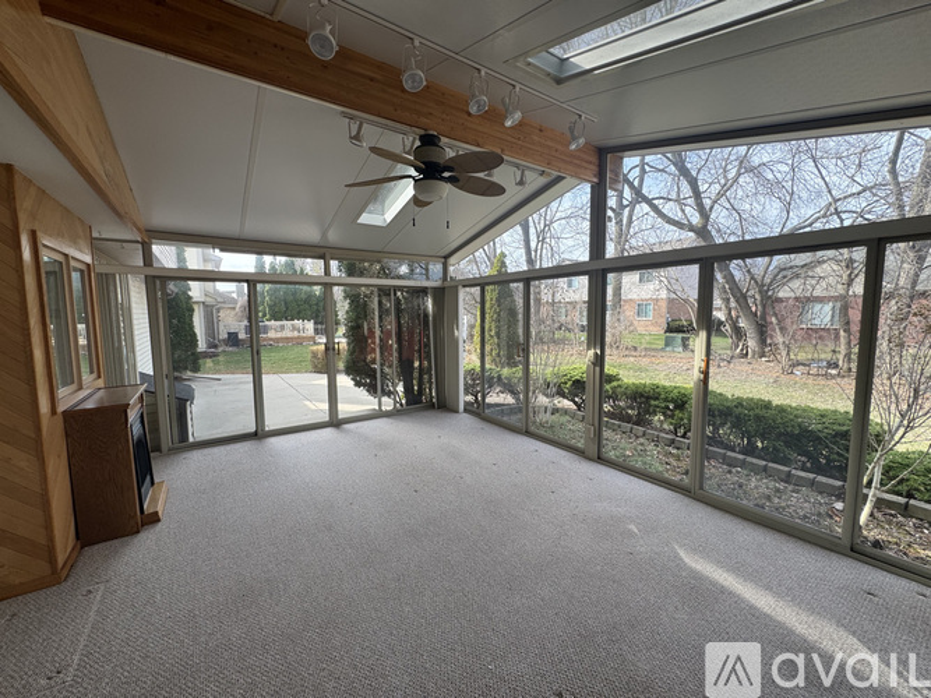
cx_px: 466
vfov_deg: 85.7
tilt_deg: -6.0
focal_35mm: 14
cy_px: 349
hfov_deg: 102.1
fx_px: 376
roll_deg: +0.6
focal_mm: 2.22
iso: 40
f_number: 2.2
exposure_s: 1/384
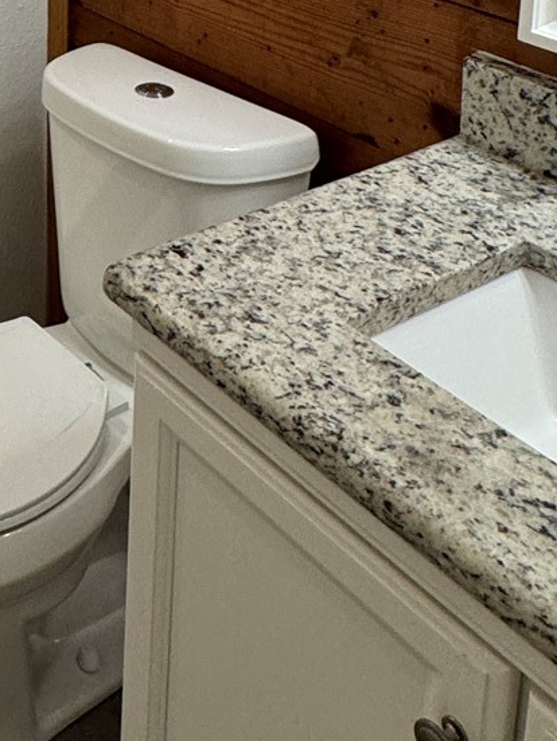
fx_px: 1114
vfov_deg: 30.3
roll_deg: +0.7
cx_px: -135
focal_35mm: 52
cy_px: -184
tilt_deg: -11.3
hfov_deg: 24.9
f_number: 2.2
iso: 160
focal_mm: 2.22
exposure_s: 1/120
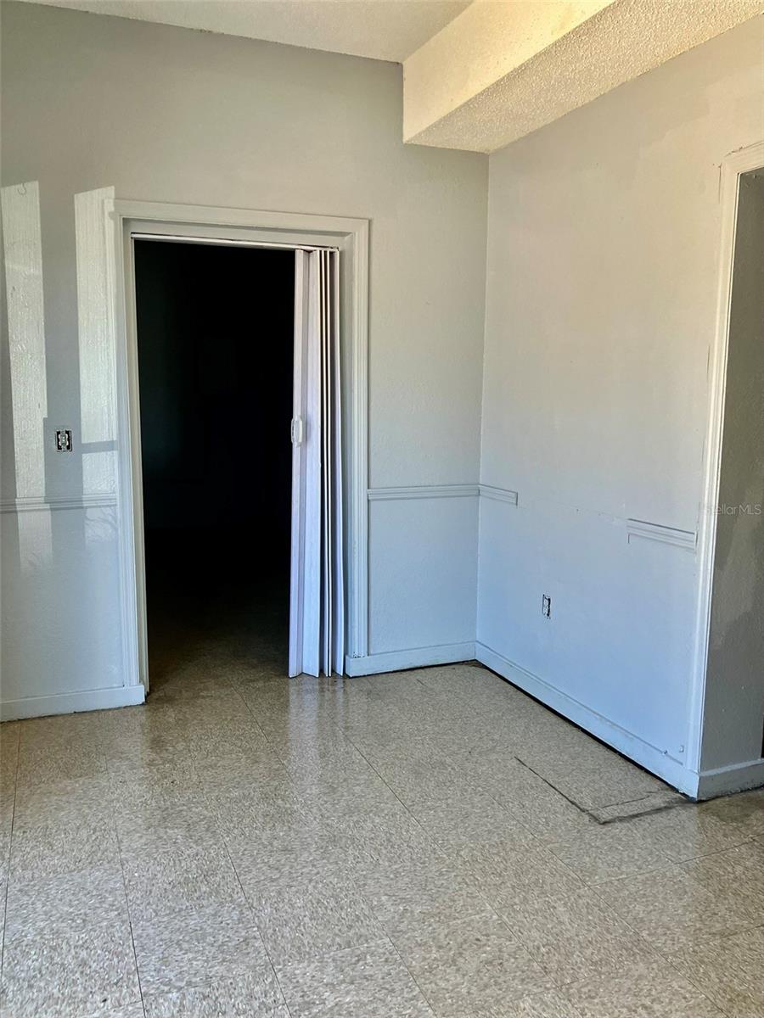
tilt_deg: -7.9
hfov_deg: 49.7
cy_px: 509
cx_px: 382
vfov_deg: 63.4
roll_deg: +1.0
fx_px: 824
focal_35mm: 28
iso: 80
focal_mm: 3.99
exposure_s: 1/109
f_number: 1.8
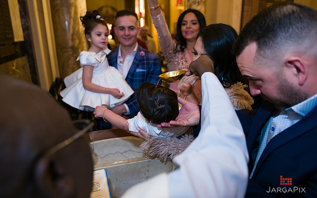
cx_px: 158
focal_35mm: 25
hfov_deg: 72.5
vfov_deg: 49.3
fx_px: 216
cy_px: 97
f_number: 3.2
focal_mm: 24
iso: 1600
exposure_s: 1/125
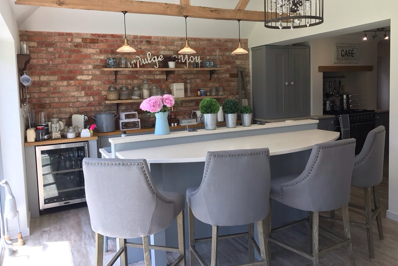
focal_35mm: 30
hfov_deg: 61.9
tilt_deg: -4.9
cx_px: 204
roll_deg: +2.0
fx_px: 332
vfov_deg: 43.5
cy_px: 117
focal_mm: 3.99
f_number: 1.8
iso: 20
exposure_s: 1/110
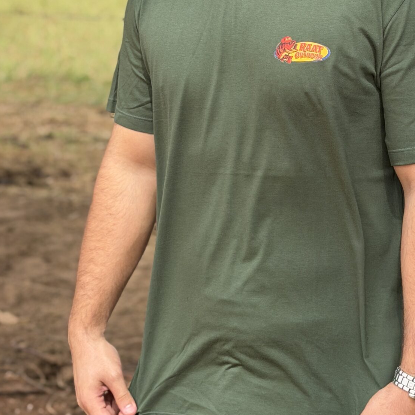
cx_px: 296
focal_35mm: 98
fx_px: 1329
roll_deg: -0.3
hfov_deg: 17.7
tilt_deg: -5.0
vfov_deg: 17.6
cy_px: 65
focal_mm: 6.76
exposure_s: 1/2667
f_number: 1.78
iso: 80
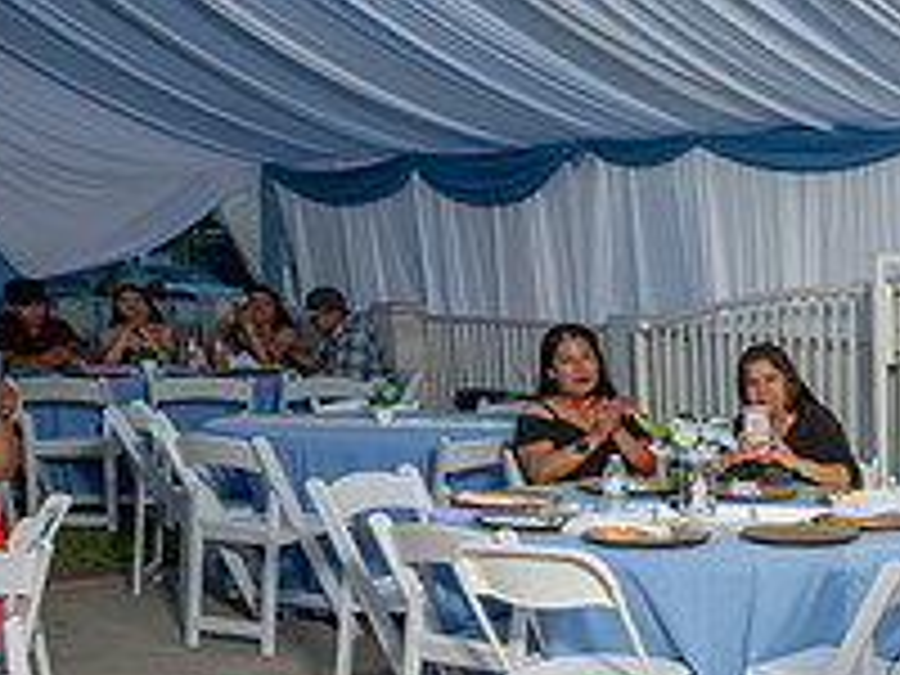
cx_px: 1238
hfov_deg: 24.4
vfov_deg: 21.3
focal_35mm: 67
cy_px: 650
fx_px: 1742
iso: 250
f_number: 4.5
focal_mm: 24
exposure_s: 1/160
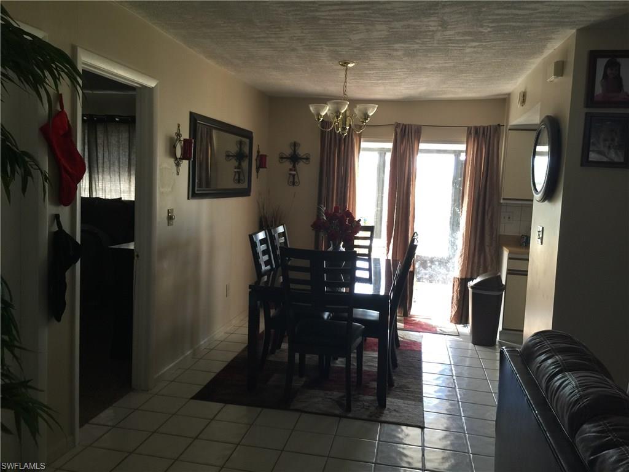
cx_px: 314
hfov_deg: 61.7
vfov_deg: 48.2
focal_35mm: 29
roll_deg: -3.8
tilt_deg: -6.3
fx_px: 527
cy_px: 236
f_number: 2.2
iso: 32
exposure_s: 1/15
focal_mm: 4.15
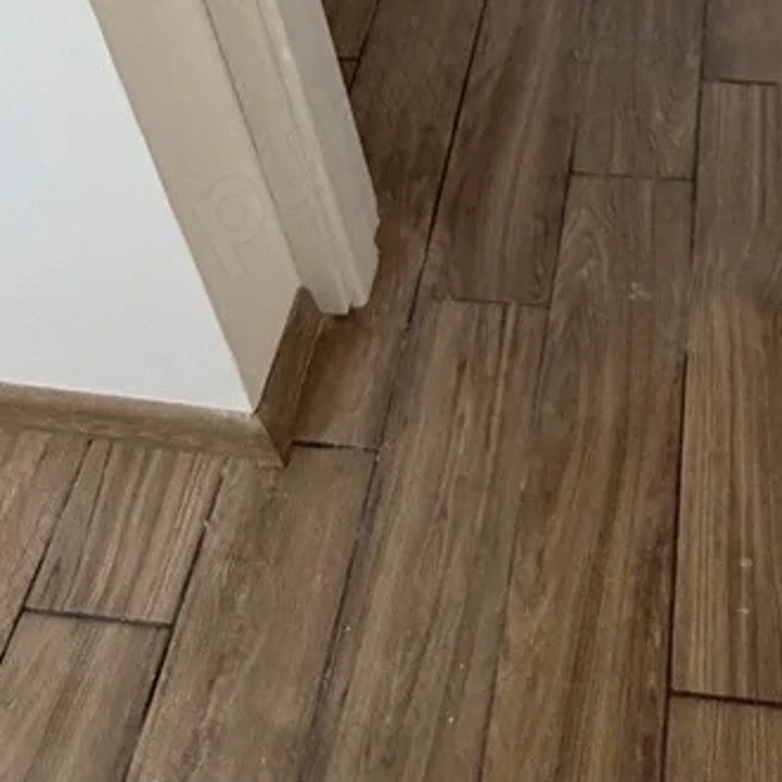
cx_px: 600
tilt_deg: -29.8
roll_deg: +5.1
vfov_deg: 24.4
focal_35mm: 50
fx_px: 1278
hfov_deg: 33.3
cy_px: -460
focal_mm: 2.22
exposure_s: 1/75
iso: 320
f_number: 2.2
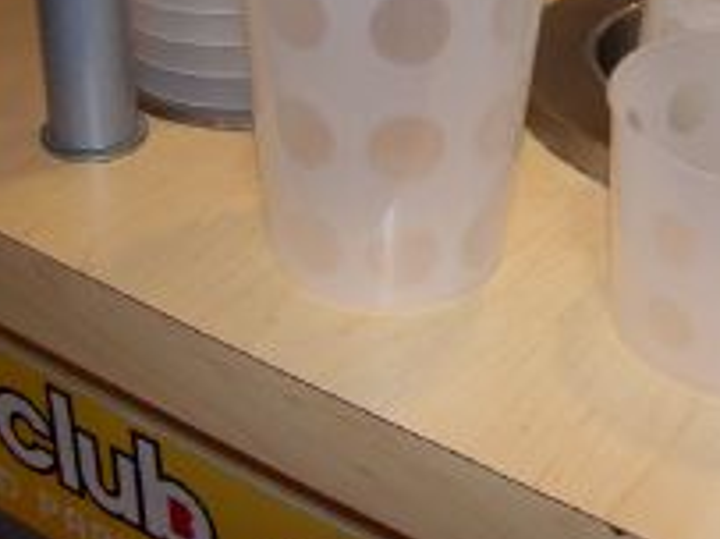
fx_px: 1476
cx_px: 592
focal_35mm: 71
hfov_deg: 26.8
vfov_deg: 20.4
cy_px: 76
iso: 80
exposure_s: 1/64
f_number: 2.7
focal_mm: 6
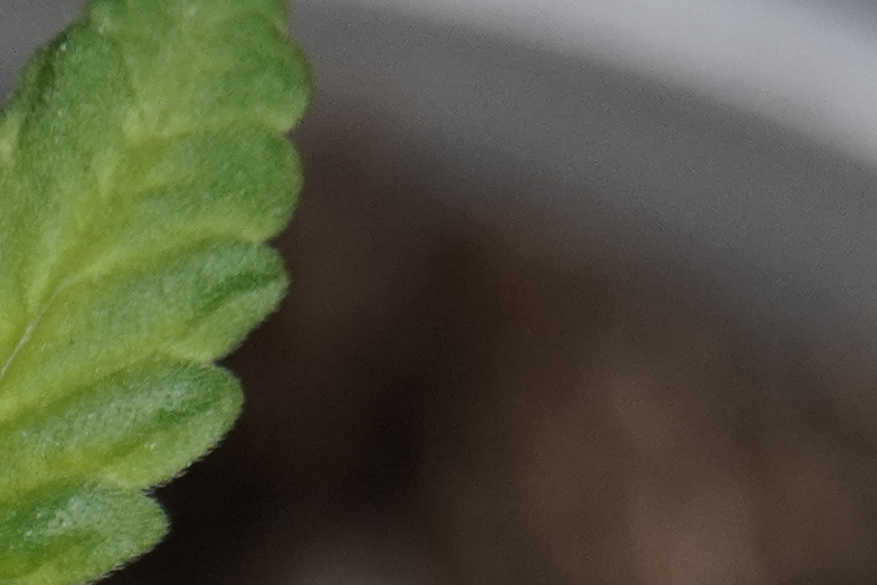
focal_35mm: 829
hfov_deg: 2.5
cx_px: -375
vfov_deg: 1.7
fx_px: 20192
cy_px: 791
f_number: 5.6
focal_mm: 99
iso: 1000
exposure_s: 1/50
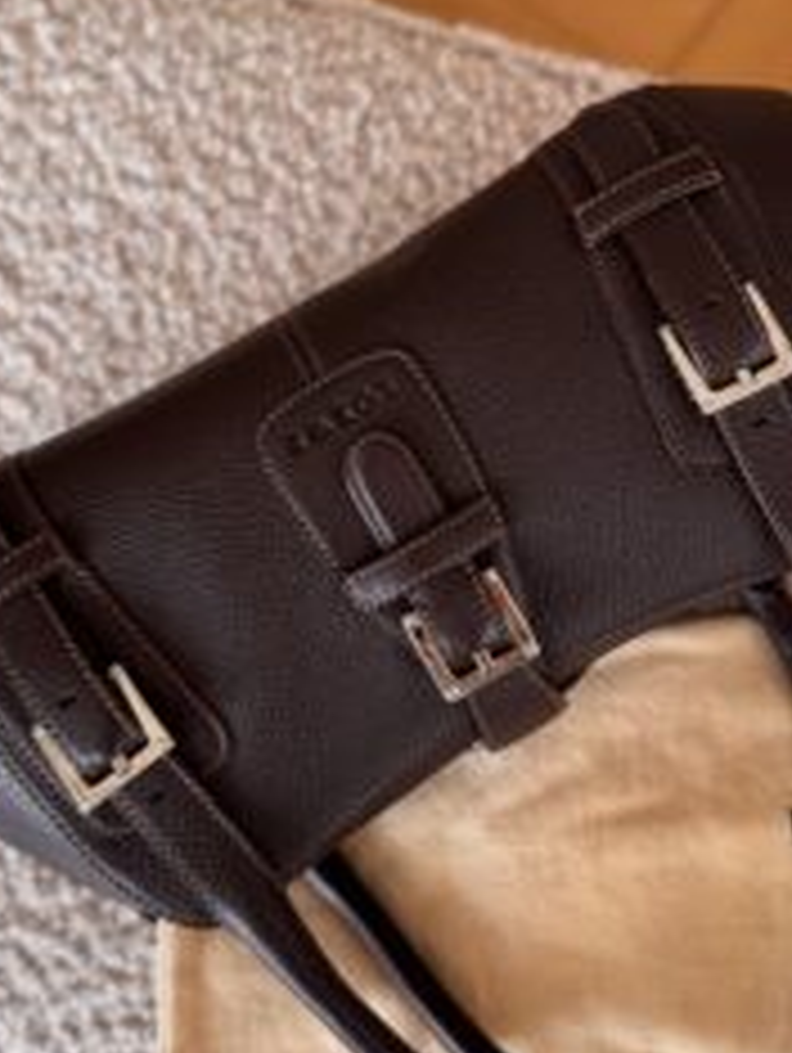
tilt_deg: -81.2
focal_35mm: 41
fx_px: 1248
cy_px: 486
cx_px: 464
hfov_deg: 35.1
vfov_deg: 45.7
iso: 200
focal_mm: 6.76
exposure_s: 1/50
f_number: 1.78
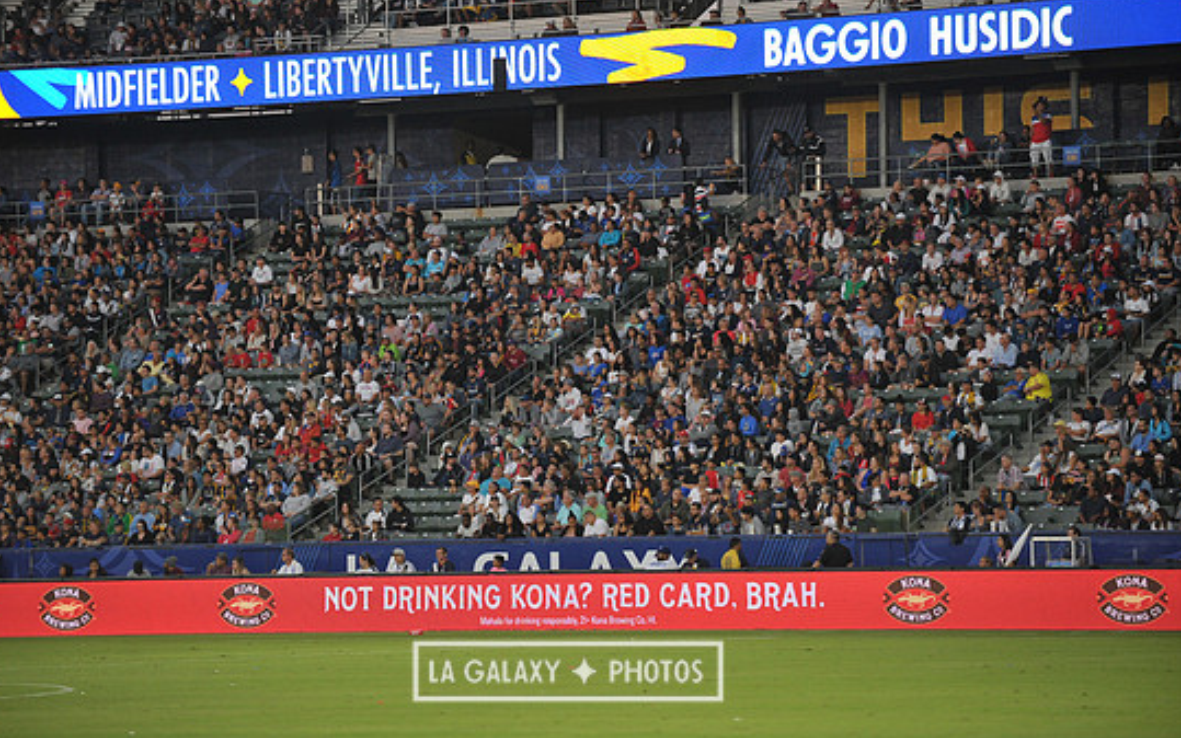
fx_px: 5472
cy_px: 342
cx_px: 567
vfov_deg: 7.7
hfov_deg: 12.3
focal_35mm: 170
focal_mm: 155
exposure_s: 1/1000
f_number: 2.8
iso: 1250
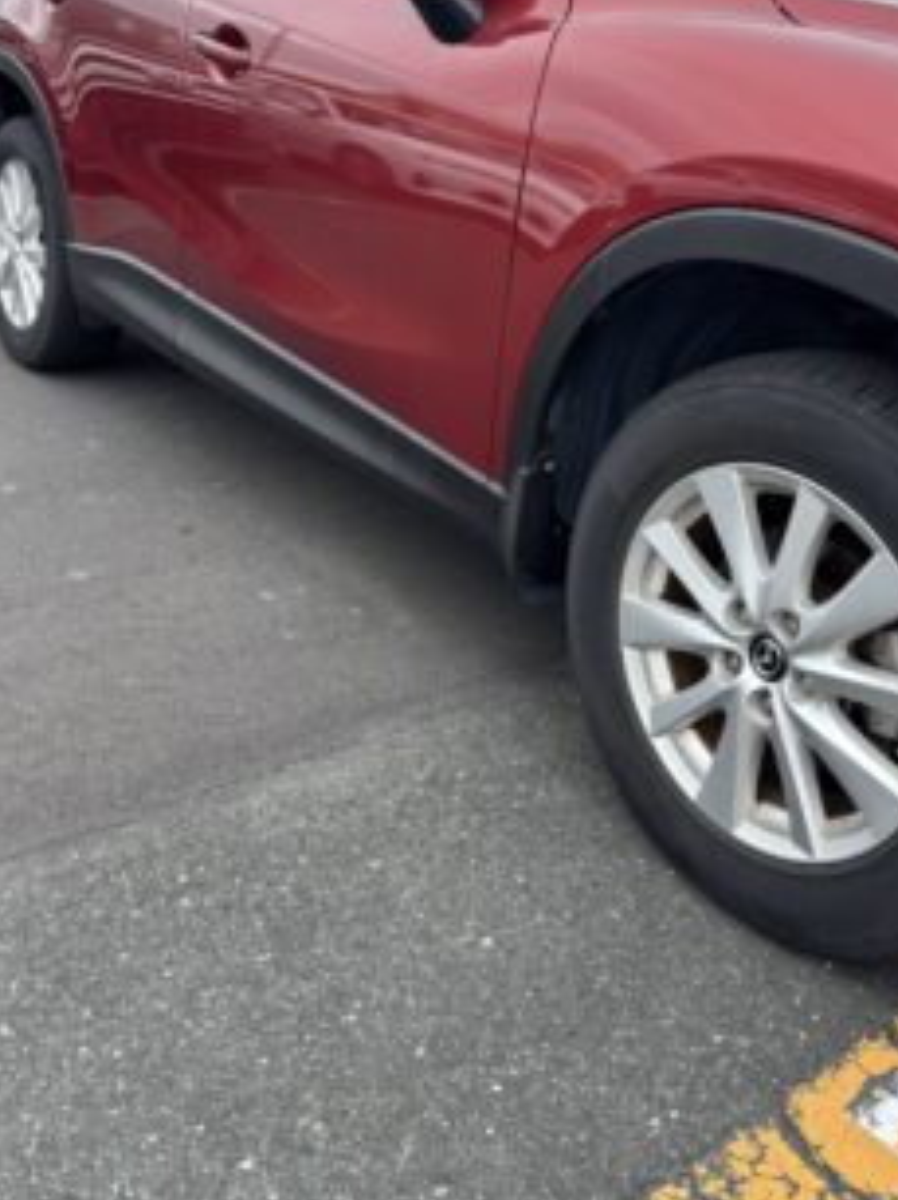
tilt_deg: -17.7
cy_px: 420
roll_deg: -8.0
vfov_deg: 53.1
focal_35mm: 34
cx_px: 510
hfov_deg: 41.7
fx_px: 1178
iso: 50
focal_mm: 5.96
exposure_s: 1/837
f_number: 1.6
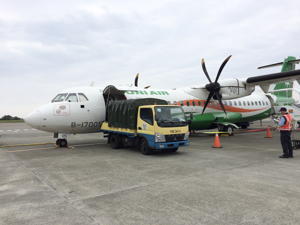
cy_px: 112
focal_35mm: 29
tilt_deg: +0.1
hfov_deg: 61.7
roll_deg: +1.9
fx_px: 251
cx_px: 150
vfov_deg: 48.2
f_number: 2.2
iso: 32
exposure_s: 1/483
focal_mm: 4.15
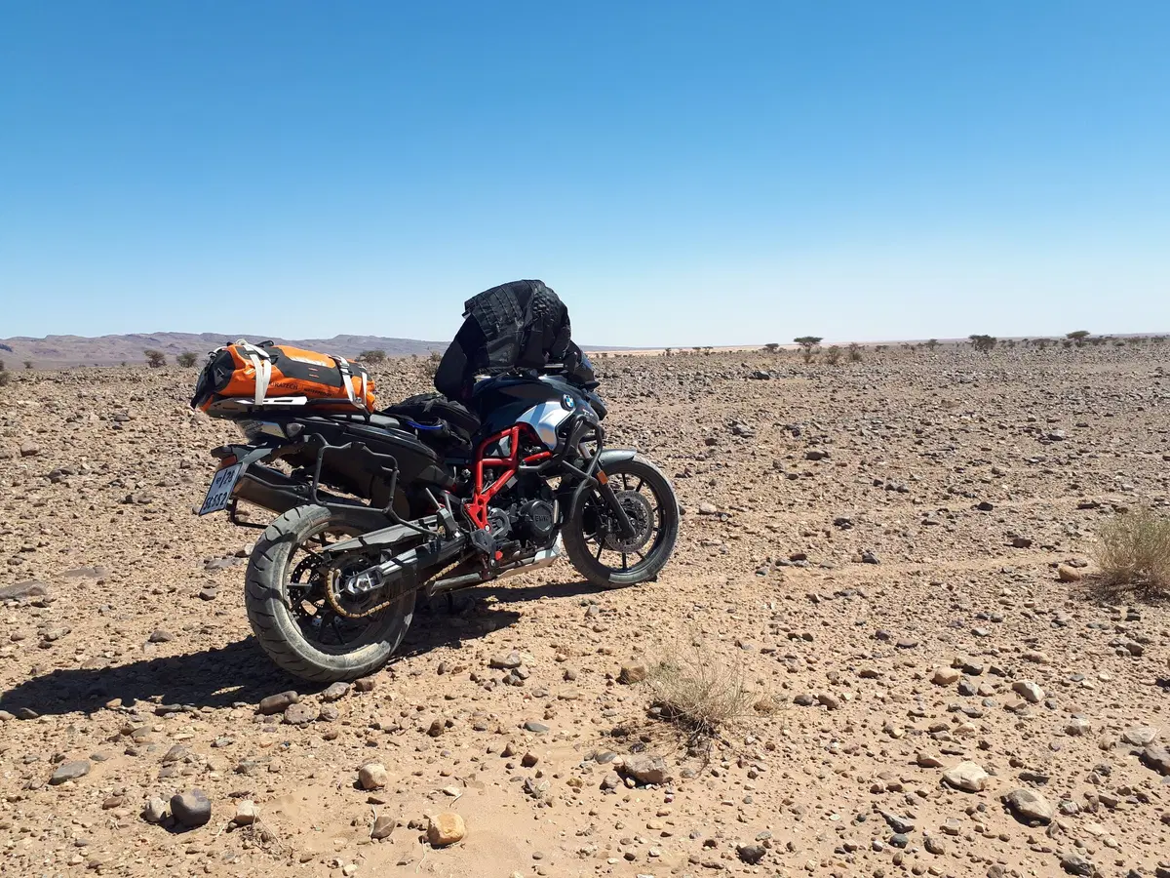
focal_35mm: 27
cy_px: 439
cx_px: 585
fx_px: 913
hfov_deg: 65.3
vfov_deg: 51.4
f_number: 1.9
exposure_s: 1/1425
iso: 40
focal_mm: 3.6
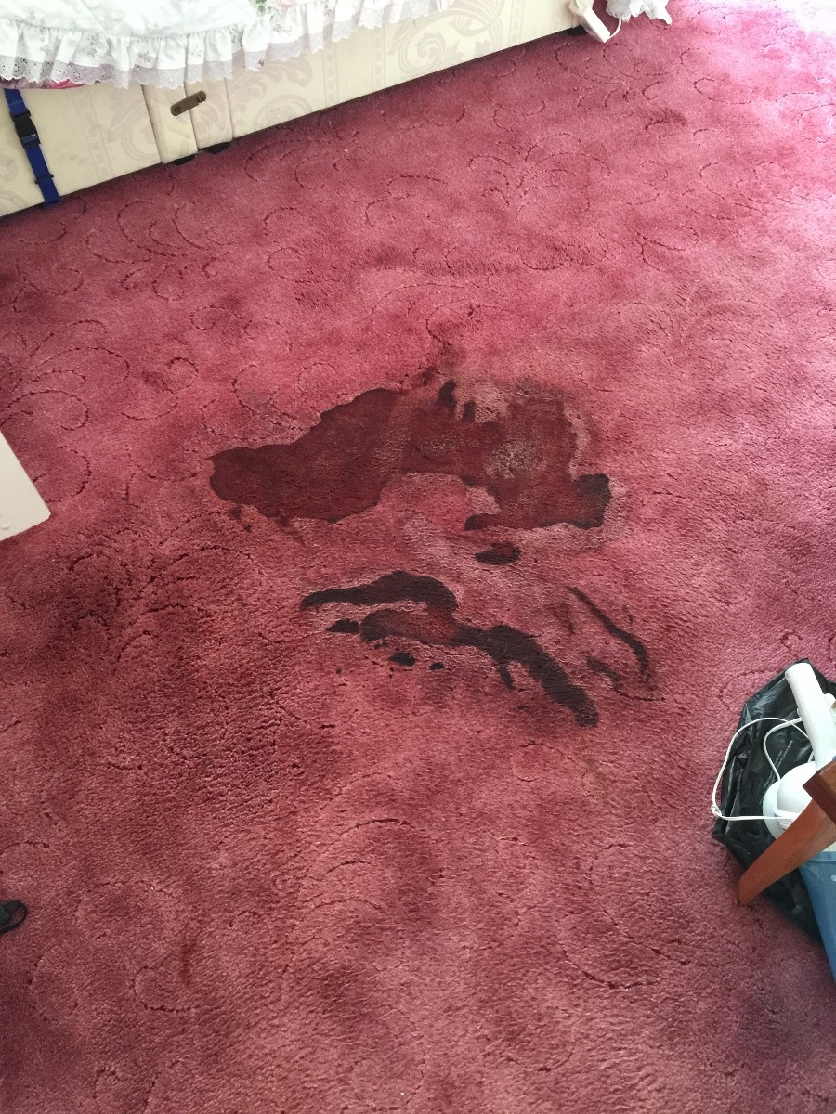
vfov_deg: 61.7
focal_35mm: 29
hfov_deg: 48.2
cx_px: 418
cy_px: 557
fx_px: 934
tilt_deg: -58.6
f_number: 2.2
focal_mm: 4.15
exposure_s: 1/8
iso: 125
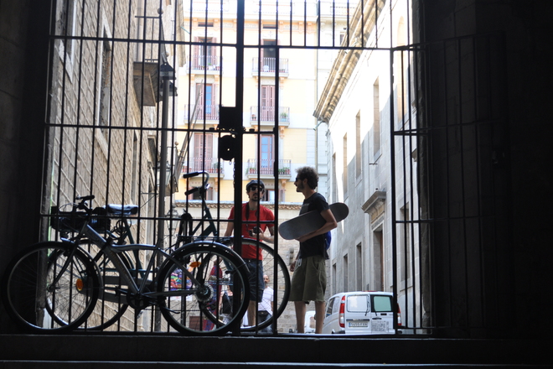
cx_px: 276
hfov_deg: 33.4
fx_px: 922
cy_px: 184
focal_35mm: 60
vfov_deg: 22.6
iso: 400
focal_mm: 40
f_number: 5.3
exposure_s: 1/80
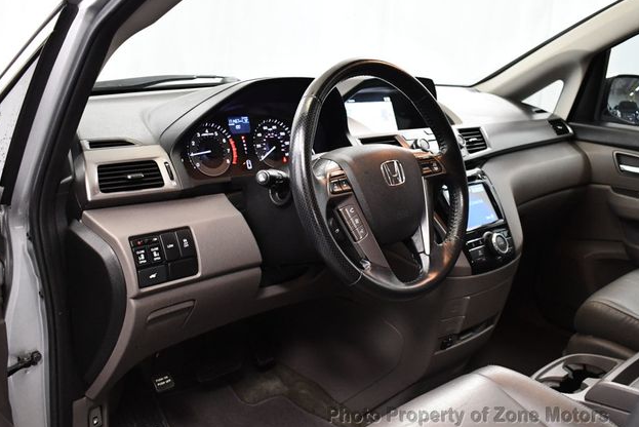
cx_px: 315
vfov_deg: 36.0
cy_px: 216
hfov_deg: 51.9
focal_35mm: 37
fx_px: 657
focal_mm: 18
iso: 3200
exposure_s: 1/80
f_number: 3.5
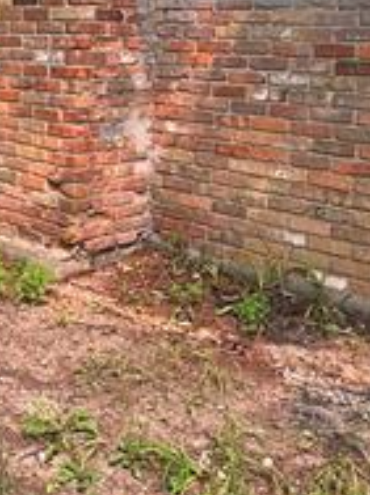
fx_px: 815
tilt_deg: +2.0
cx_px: 87
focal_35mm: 57
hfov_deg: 25.2
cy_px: 31
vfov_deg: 31.9
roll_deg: -1.5
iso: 40
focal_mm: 2.22
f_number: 2.2
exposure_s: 1/196
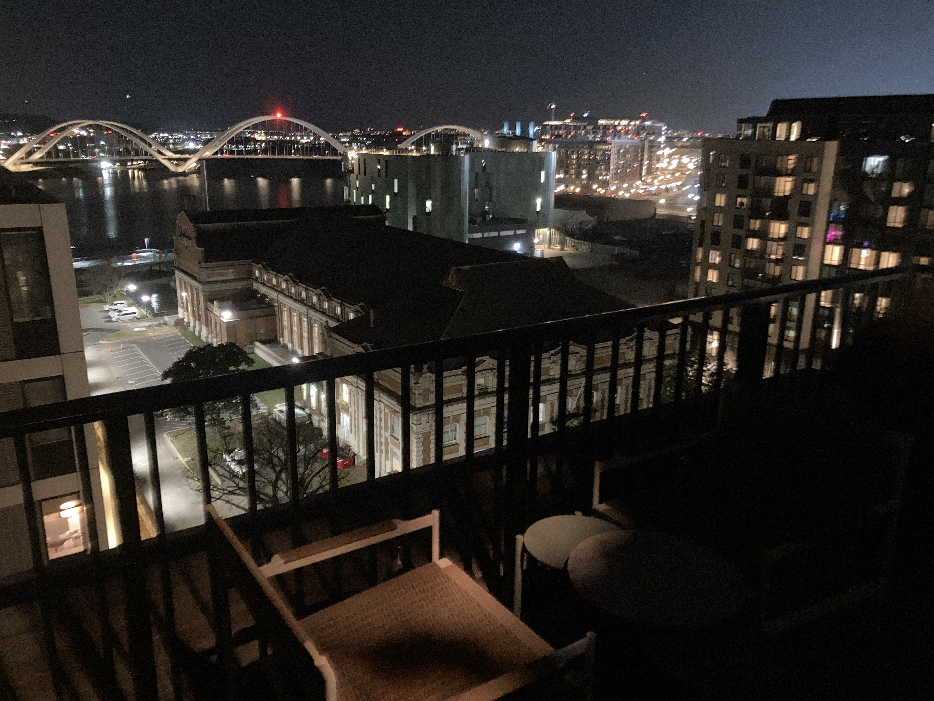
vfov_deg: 49.7
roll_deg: -1.0
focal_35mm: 28
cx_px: 467
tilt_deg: -15.7
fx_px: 755
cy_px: 350
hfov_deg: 63.4
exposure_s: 1/4
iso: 500
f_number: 1.8
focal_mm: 3.99
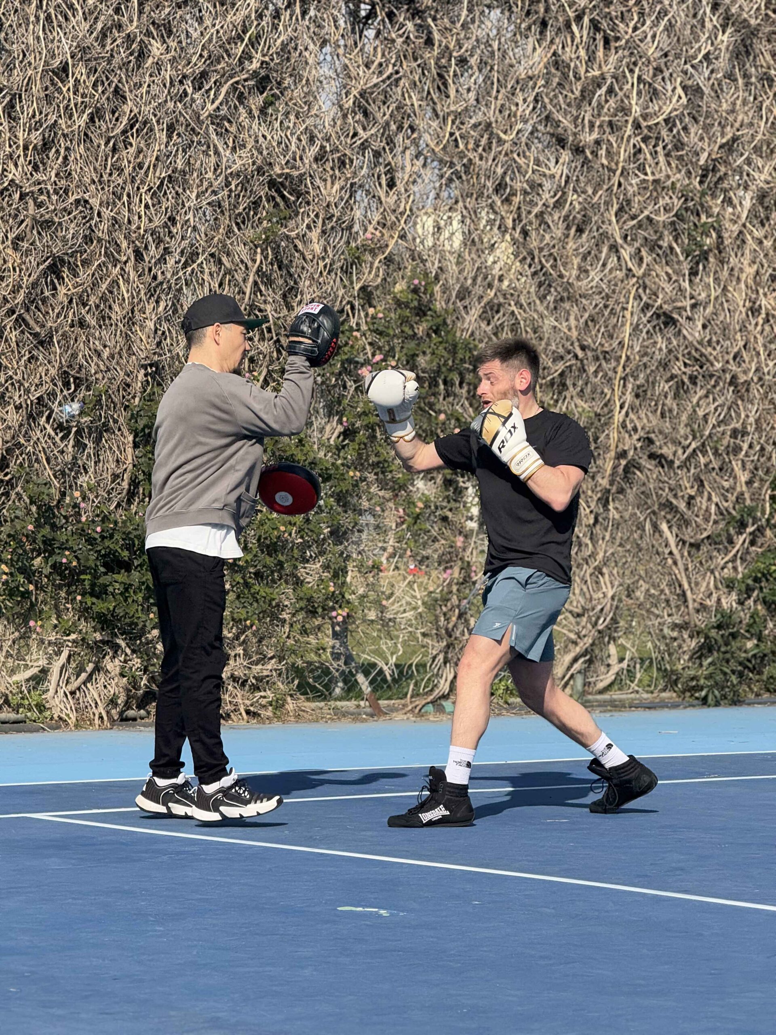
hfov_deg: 12.3
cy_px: 518
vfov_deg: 16.4
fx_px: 3587
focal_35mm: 120
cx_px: 388
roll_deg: -0.2
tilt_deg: +0.7
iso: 50
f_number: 2.8
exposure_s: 1/1248
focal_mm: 15.66
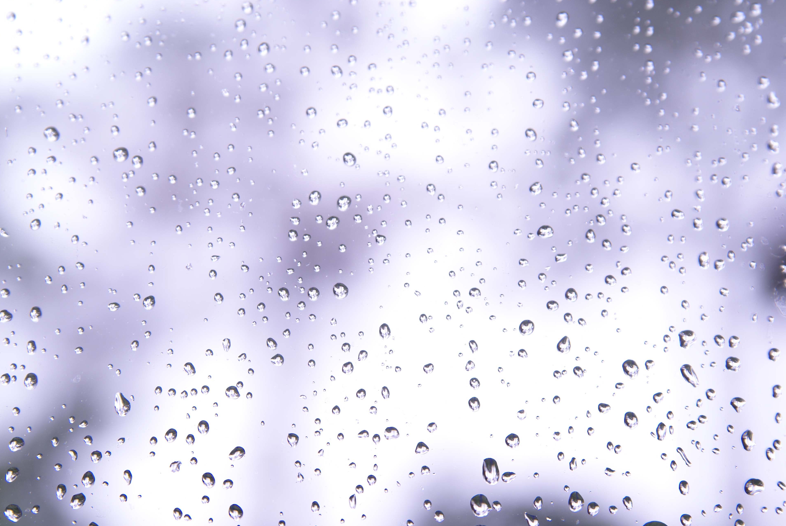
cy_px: 263
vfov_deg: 12.1
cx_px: 391
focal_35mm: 114
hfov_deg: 18.0
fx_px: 2481
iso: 100
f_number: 4.5
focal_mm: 75
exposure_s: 1/125
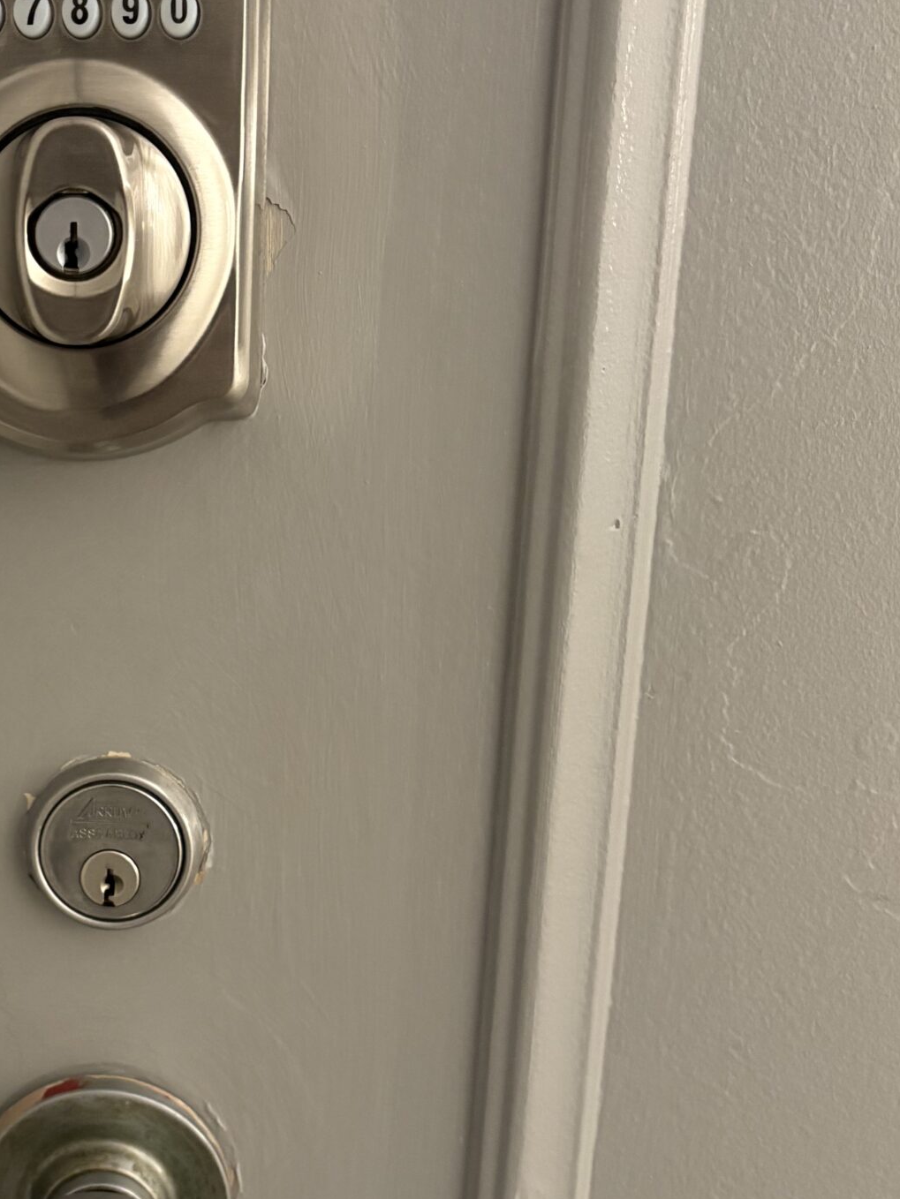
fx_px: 1698
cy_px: 645
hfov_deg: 28.5
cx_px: 83
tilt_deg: -11.4
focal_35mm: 49
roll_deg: -1.1
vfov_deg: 38.9
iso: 500
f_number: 1.6
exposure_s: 1/30
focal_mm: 5.96
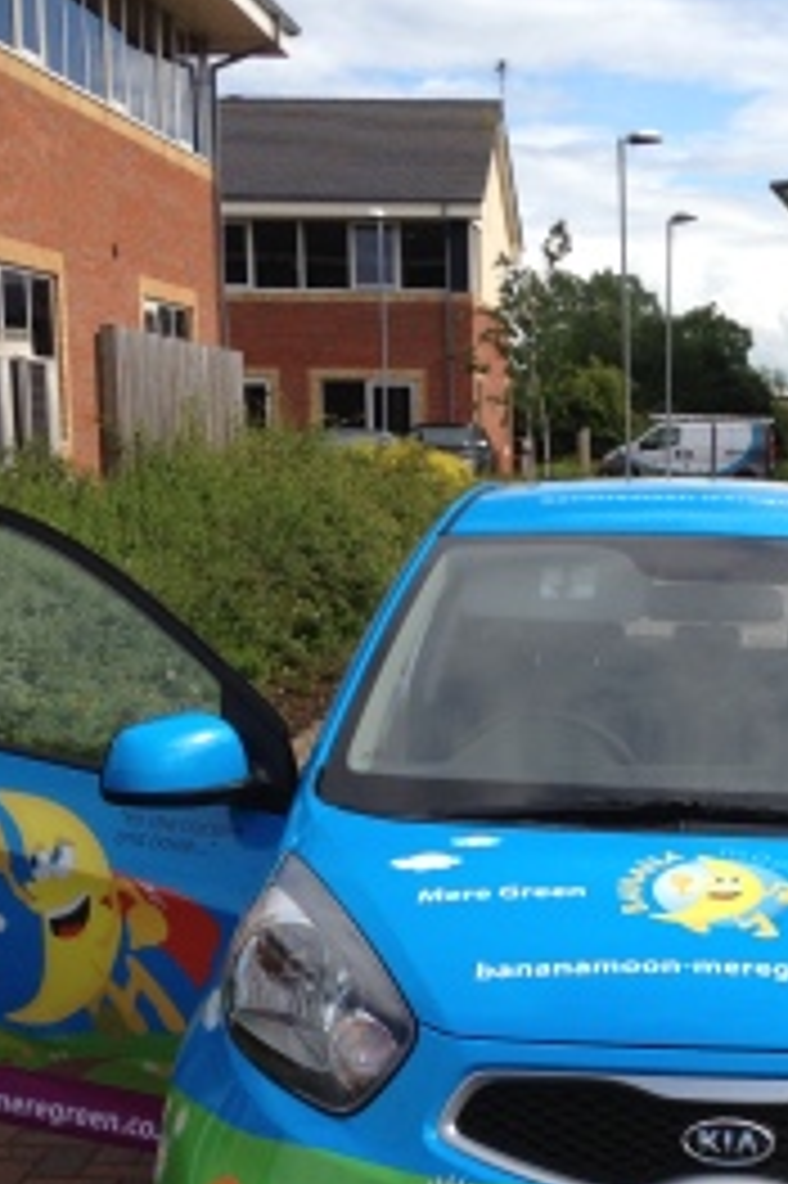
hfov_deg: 18.9
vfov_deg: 28.2
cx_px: 698
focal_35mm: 71
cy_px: 815
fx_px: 2334
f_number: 2.4
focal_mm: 4.28
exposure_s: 1/1416
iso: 64
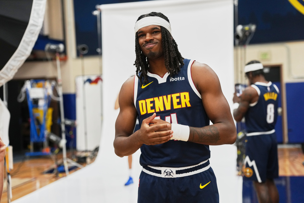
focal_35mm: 48
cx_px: 152
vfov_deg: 28.1
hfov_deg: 41.1
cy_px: 102
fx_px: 405
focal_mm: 48
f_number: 2
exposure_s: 1/1250
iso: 2500
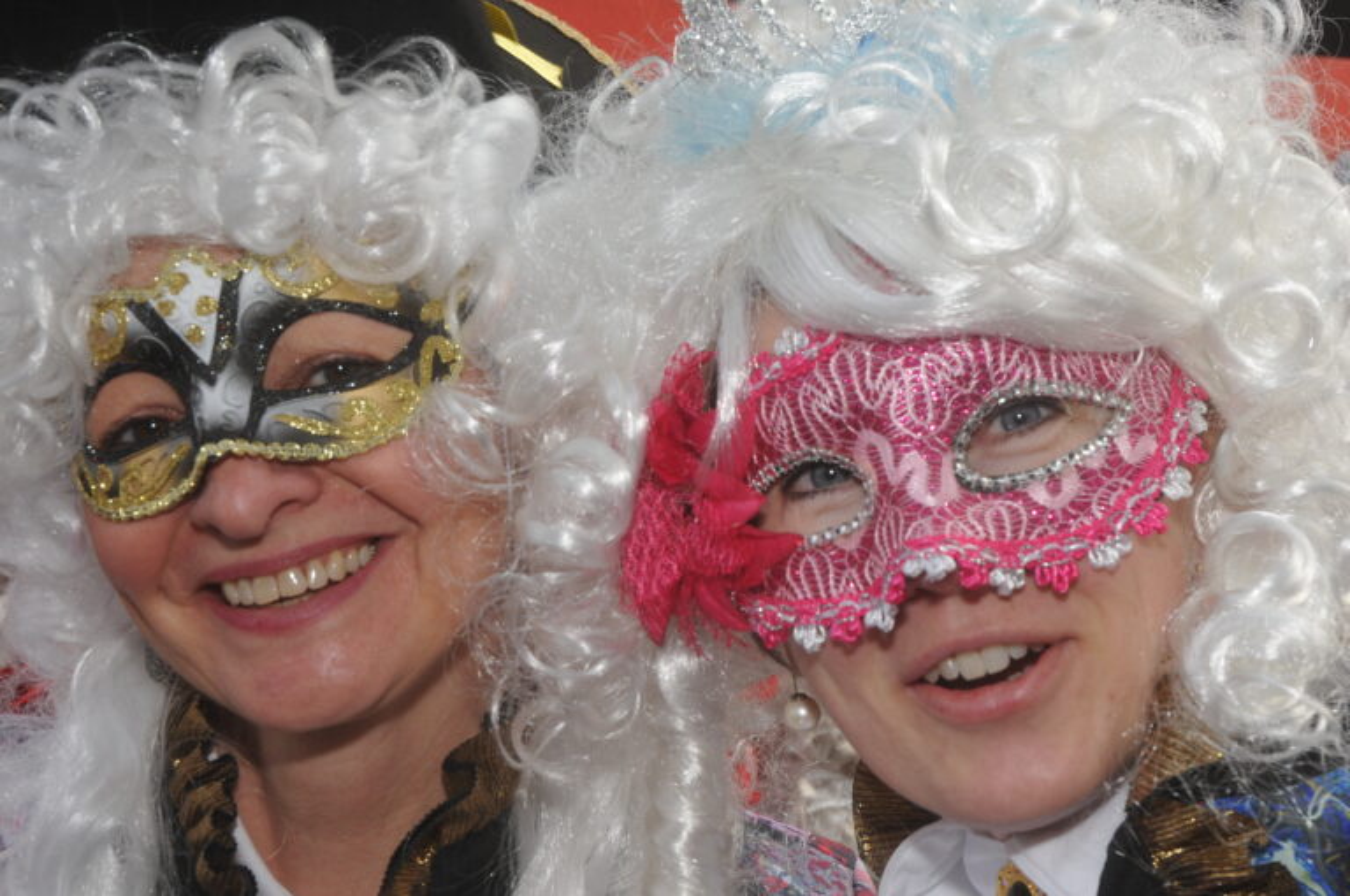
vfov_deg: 18.9
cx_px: 675
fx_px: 2697
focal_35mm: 72
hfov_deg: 28.1
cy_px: 448
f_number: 7.1
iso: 400
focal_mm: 48
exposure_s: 1/200
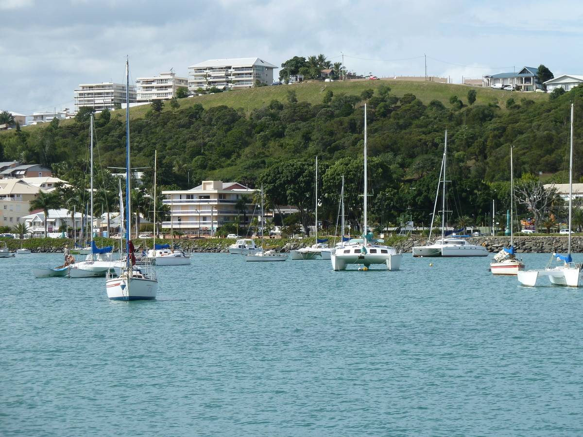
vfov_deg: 10.8
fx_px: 2307
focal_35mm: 137
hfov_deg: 14.4
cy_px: 218
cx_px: 292
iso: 80
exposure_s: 1/400
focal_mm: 22.5
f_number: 5
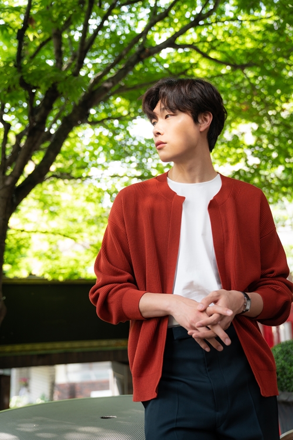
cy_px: 220
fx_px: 513
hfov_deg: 31.9
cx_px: 146
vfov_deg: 46.4
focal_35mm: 42
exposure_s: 1/250
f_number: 2.8
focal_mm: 42
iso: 320
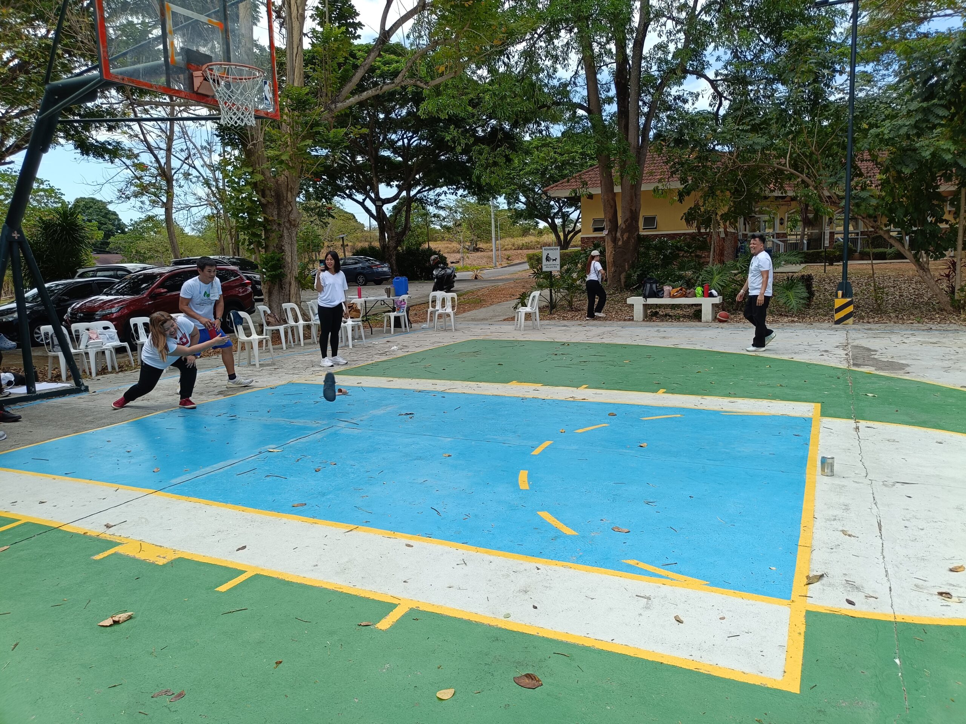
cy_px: 362
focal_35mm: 25
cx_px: 483
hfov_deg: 69.4
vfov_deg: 54.9
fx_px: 698
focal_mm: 4.7
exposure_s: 1/450
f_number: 1.7
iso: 50
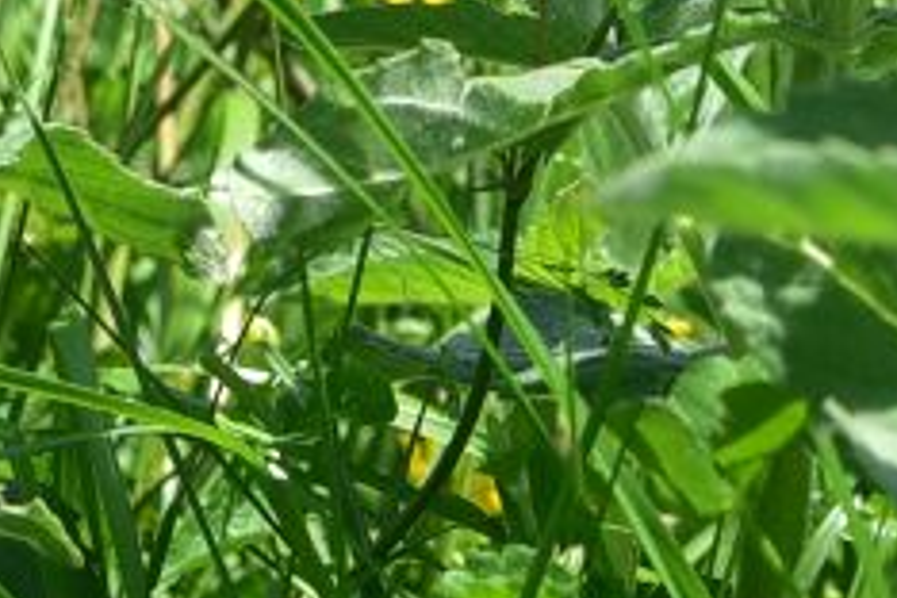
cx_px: 832
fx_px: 6926
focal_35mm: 278
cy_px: -956
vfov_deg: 4.8
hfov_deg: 7.4
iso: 100
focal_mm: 50
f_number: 9
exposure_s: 1/125
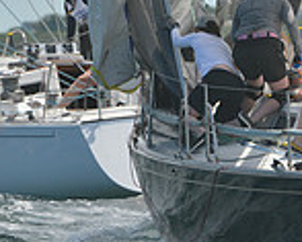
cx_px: 187
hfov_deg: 1.5
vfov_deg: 1.2
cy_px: -3
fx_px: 11903
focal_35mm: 1330
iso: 280
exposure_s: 1/800
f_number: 9
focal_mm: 360
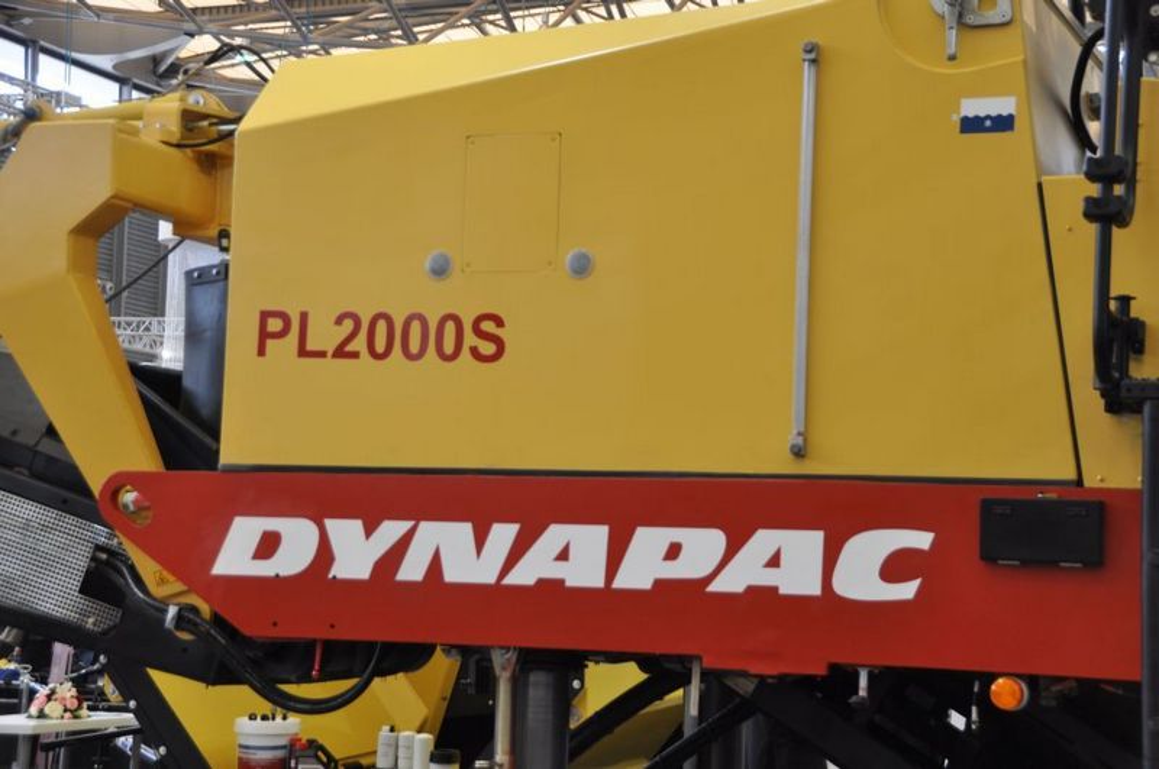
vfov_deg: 18.9
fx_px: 2315
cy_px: 384
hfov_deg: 28.1
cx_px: 580
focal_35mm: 72
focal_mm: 48
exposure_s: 1/100
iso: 400
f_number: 5
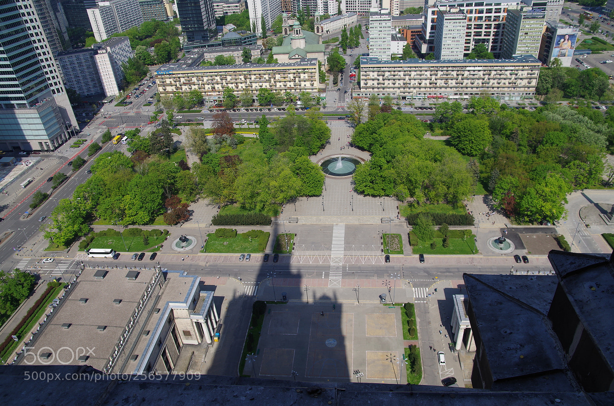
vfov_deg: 51.1
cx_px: 307
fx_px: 425
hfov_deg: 71.6
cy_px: 203
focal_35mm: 25
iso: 100
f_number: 5.6
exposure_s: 1/500
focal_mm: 17
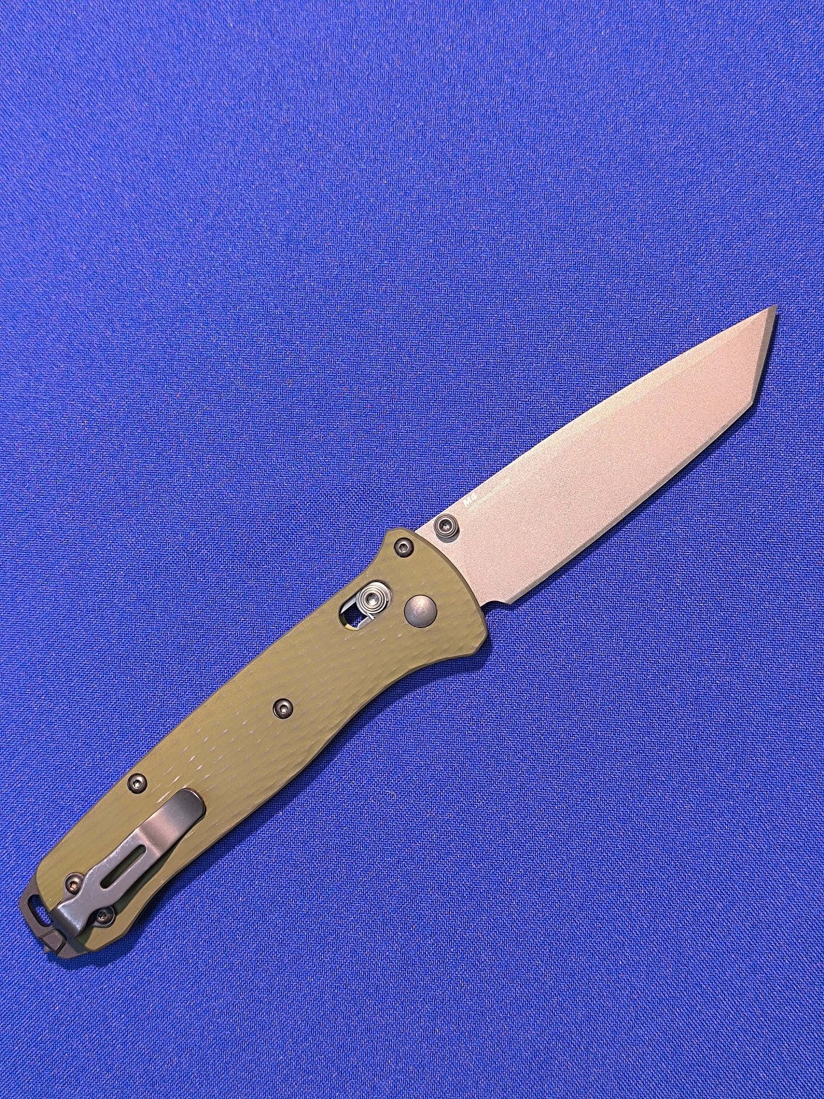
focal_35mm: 46
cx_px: 412
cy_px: 550
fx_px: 1460
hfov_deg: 31.5
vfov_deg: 41.2
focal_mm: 6.14
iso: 160
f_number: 1.65
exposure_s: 1/100
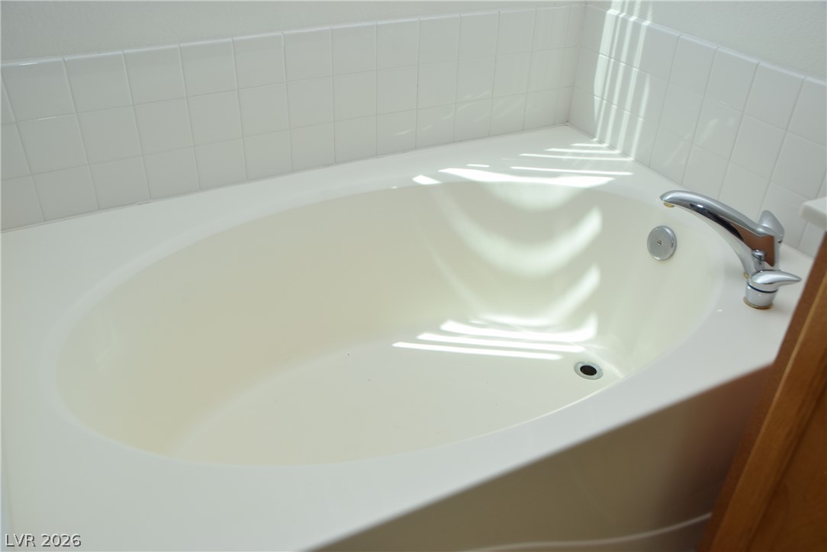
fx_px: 690
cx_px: 414
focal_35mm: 30
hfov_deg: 61.9
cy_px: 276
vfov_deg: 43.7
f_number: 8
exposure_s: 1/250
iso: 320
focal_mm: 20
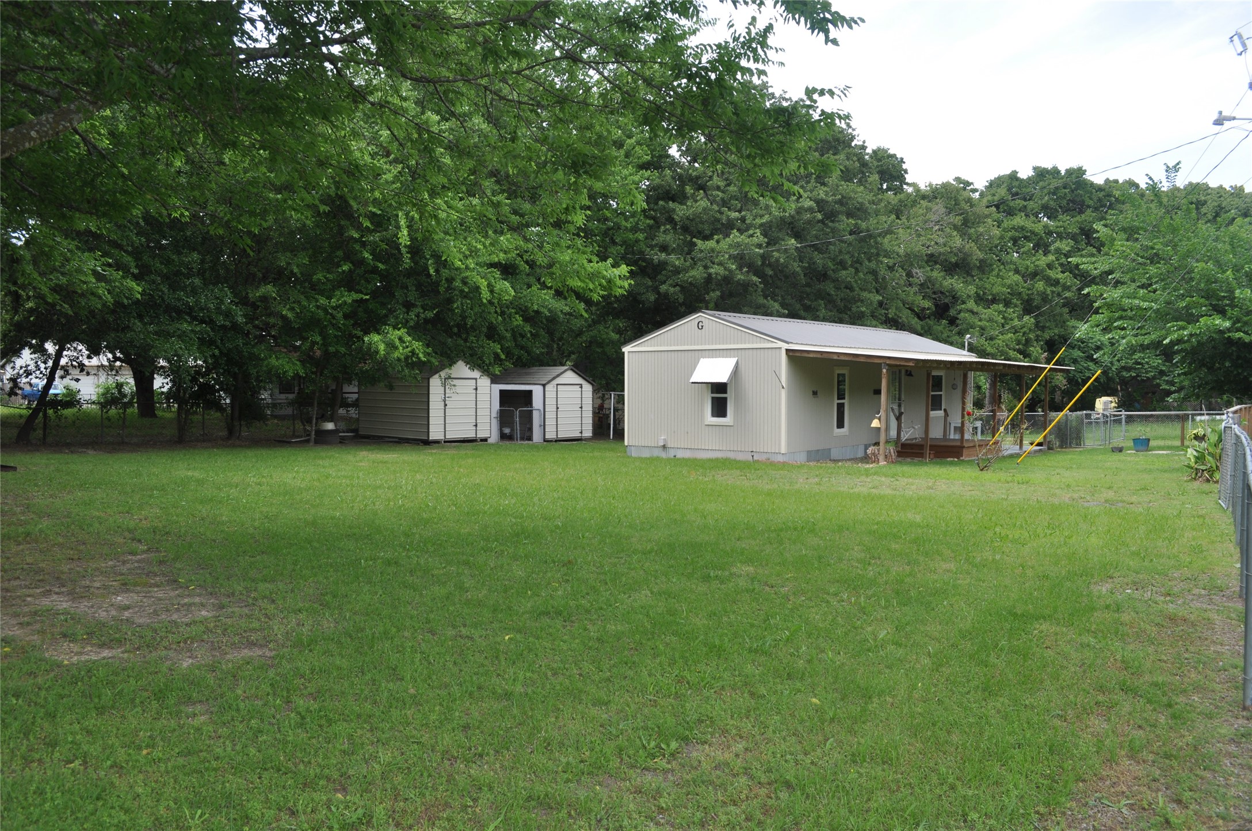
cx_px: 626
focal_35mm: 27
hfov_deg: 67.4
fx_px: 938
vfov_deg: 47.8
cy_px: 416
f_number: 7.1
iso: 200
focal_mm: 18
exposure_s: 1/200
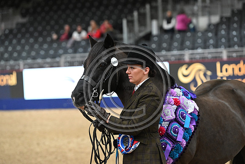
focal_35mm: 175
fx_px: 1191
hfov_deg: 11.7
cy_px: 82
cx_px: 122
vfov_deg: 7.9
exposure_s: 1/500
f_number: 4.5
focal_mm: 175
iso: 6400
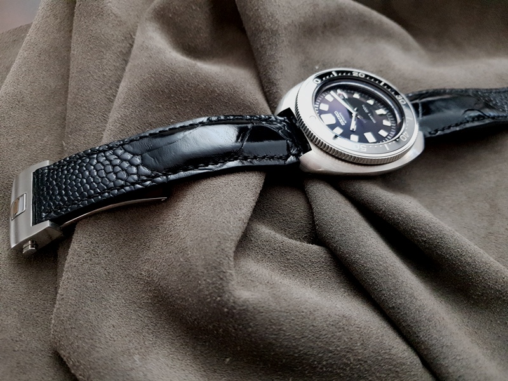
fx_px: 382
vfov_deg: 53.1
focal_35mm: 26
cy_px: 190
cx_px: 254
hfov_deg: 67.3
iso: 200
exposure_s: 1/11
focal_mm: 4.2
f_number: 1.7
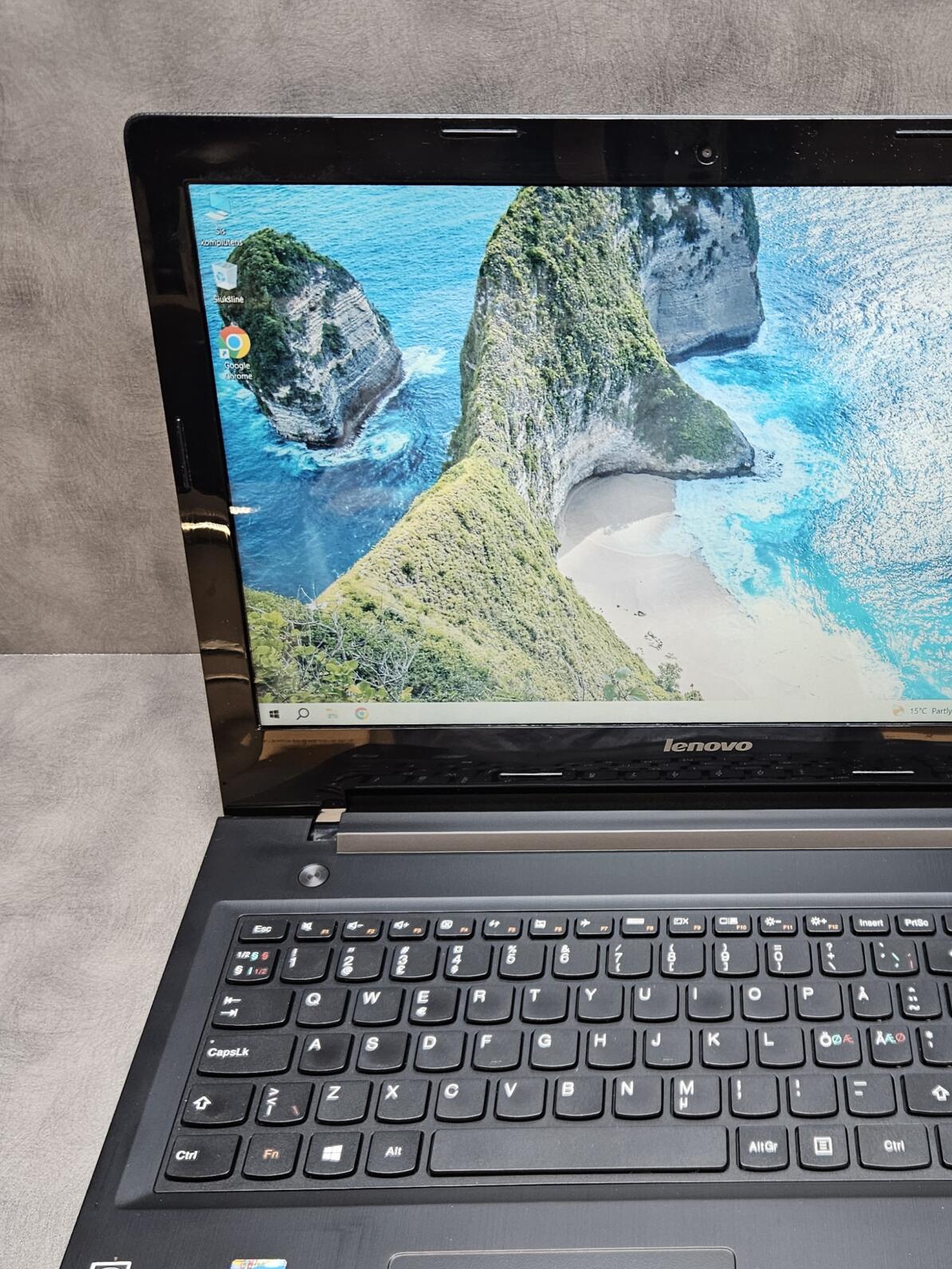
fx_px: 1356
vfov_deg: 50.0
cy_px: 722
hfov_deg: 37.7
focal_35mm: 37
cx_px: 714
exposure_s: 1/100
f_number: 1.8
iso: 160
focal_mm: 5.4
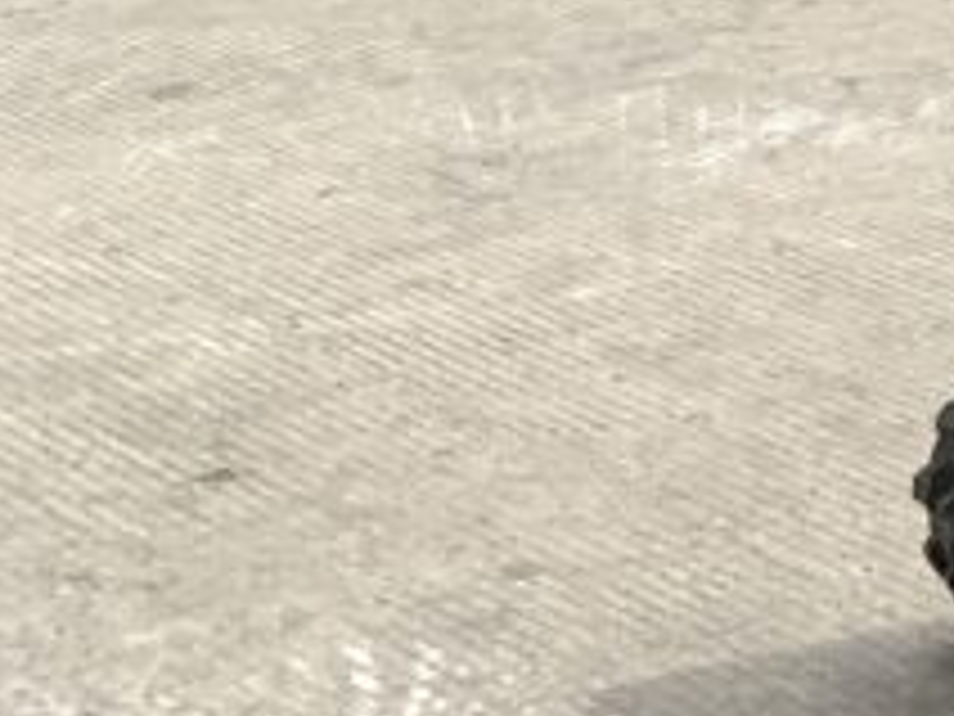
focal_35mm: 140
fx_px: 3858
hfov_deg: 11.6
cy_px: -365
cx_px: 2282
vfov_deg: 10.2
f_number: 1.8
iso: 16
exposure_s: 1/1035
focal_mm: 3
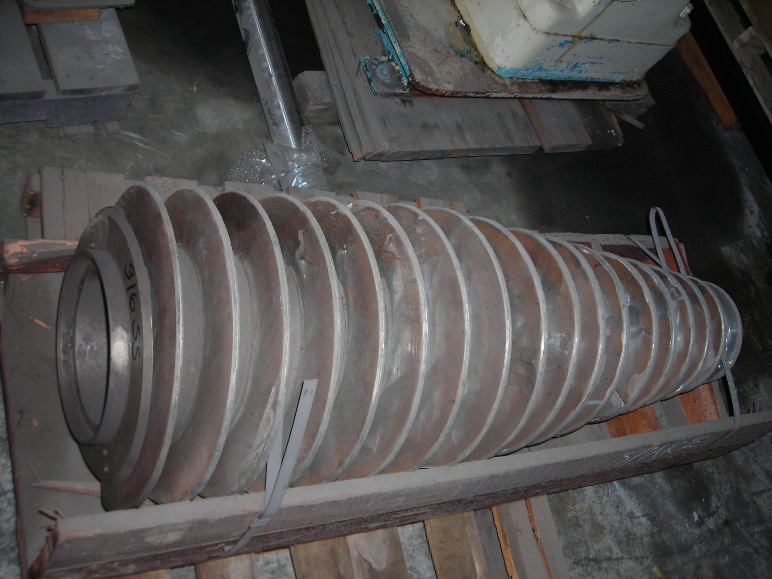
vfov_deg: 37.7
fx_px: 847
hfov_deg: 49.0
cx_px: 386
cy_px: 290
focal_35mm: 38
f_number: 3.2
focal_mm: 6.3
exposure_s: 1/60.1
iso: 88
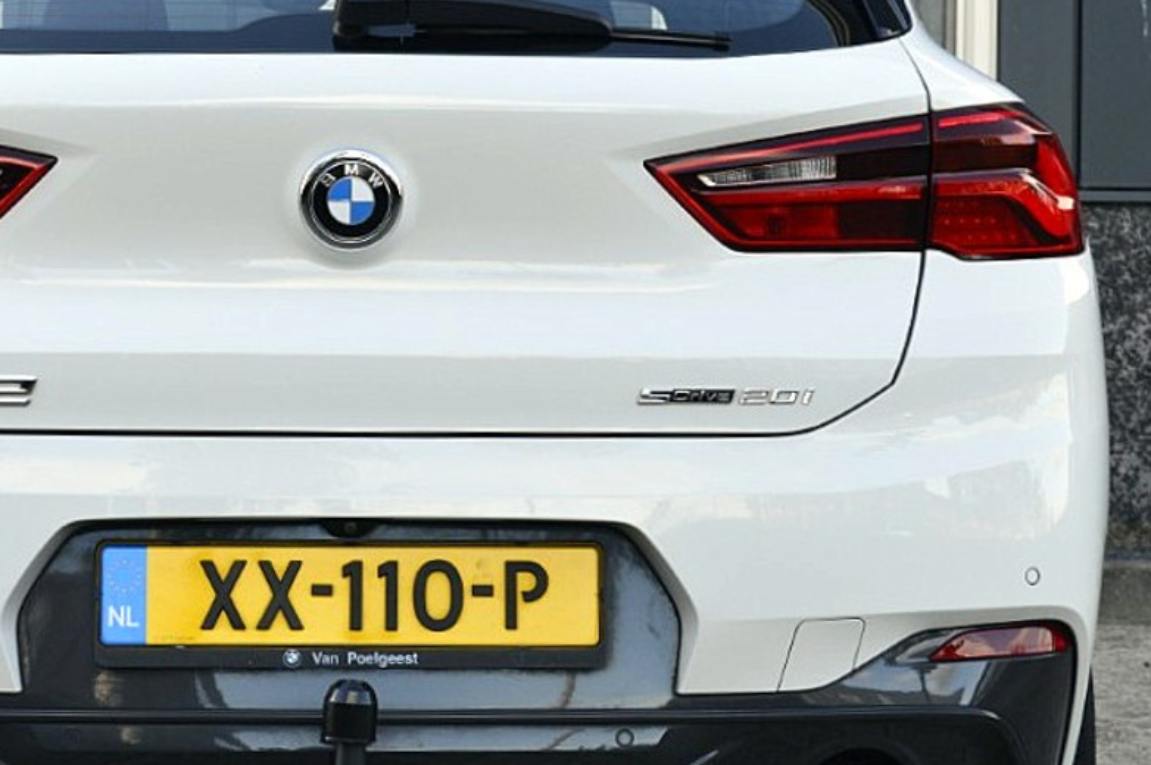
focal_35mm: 102
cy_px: 357
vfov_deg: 13.4
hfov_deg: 19.9
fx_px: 3258
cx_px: 322
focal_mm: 38
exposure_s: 1/125
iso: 400
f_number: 9
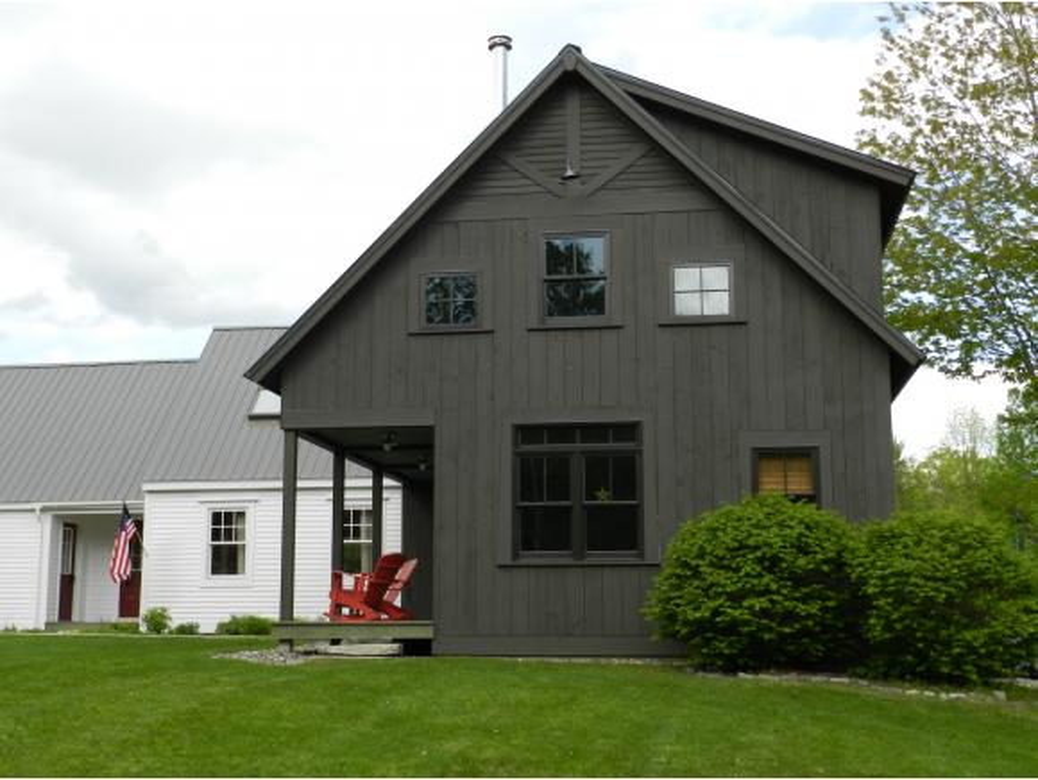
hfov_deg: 41.2
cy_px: 390
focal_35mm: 46
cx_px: 519
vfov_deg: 31.6
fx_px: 1381
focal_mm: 8.1
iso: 160
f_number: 4.2
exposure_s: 1/320
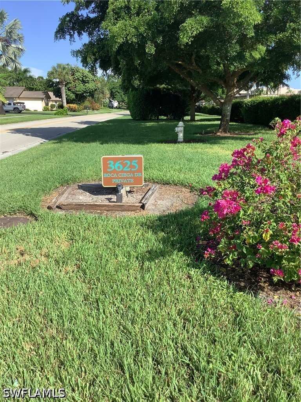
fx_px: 359
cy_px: 201
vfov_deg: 58.4
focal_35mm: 31
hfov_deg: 45.4
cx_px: 150
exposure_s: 1/791
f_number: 2.4
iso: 25
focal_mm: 3.3
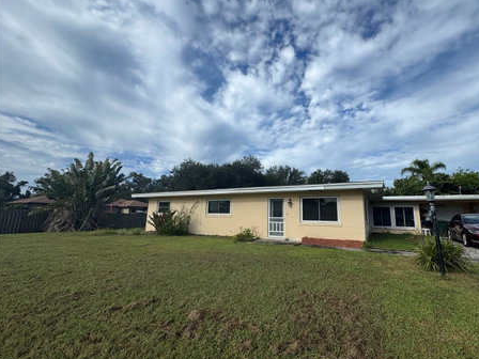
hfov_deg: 94.0
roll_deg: -1.5
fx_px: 221
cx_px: 268
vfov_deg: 78.1
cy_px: 176
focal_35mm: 16
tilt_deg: +10.4
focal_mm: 2.22
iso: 50
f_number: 2.2
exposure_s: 1/2415
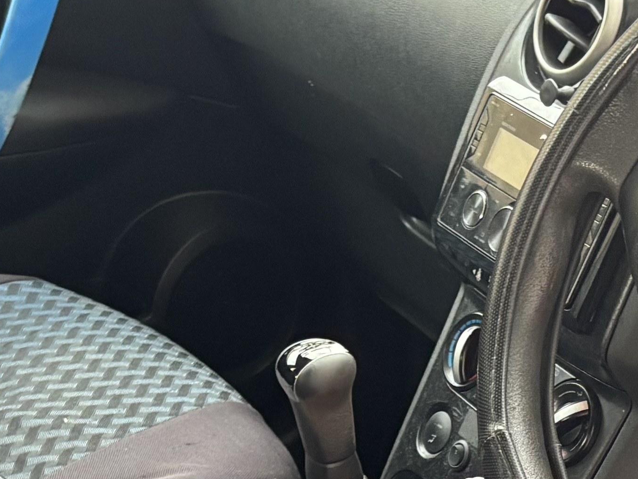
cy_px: 685
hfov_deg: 17.9
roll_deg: +1.8
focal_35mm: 109
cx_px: 485
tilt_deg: -33.6
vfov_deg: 13.0
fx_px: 2009
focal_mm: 5.96
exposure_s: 1/60
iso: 320
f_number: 1.6
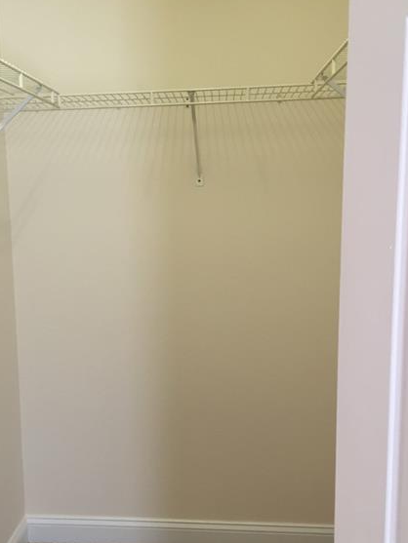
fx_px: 628
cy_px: 288
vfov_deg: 46.8
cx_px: 152
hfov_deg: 35.8
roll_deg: +1.9
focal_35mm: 40
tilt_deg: -9.5
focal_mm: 4.15
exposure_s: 1/30
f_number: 2.2
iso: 64
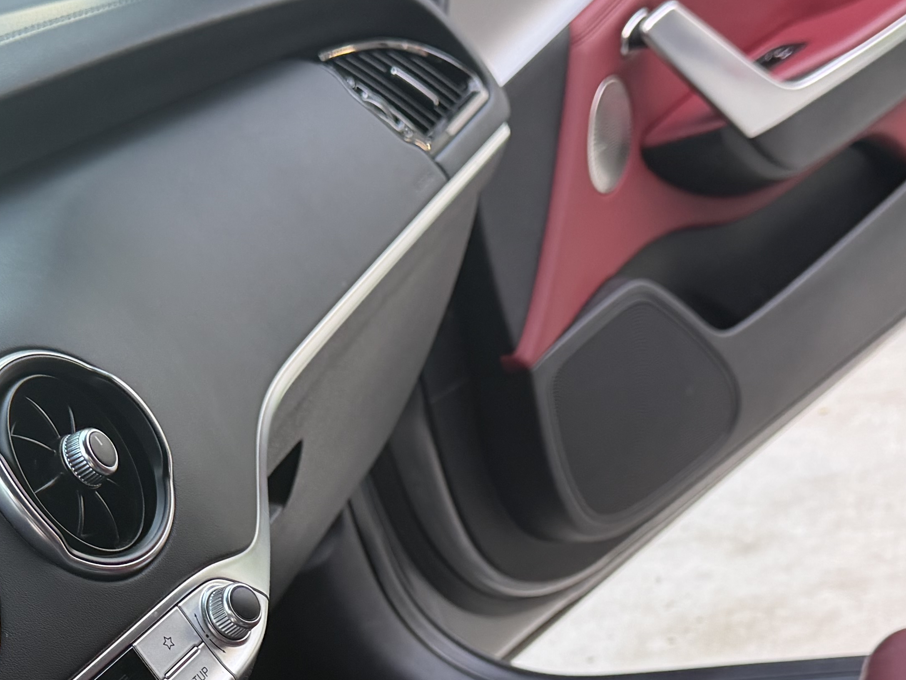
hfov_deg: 30.6
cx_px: 351
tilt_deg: -26.8
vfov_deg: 22.7
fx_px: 1649
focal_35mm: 63
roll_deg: +14.2
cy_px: 603
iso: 200
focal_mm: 6.76
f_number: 1.78
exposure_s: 1/68
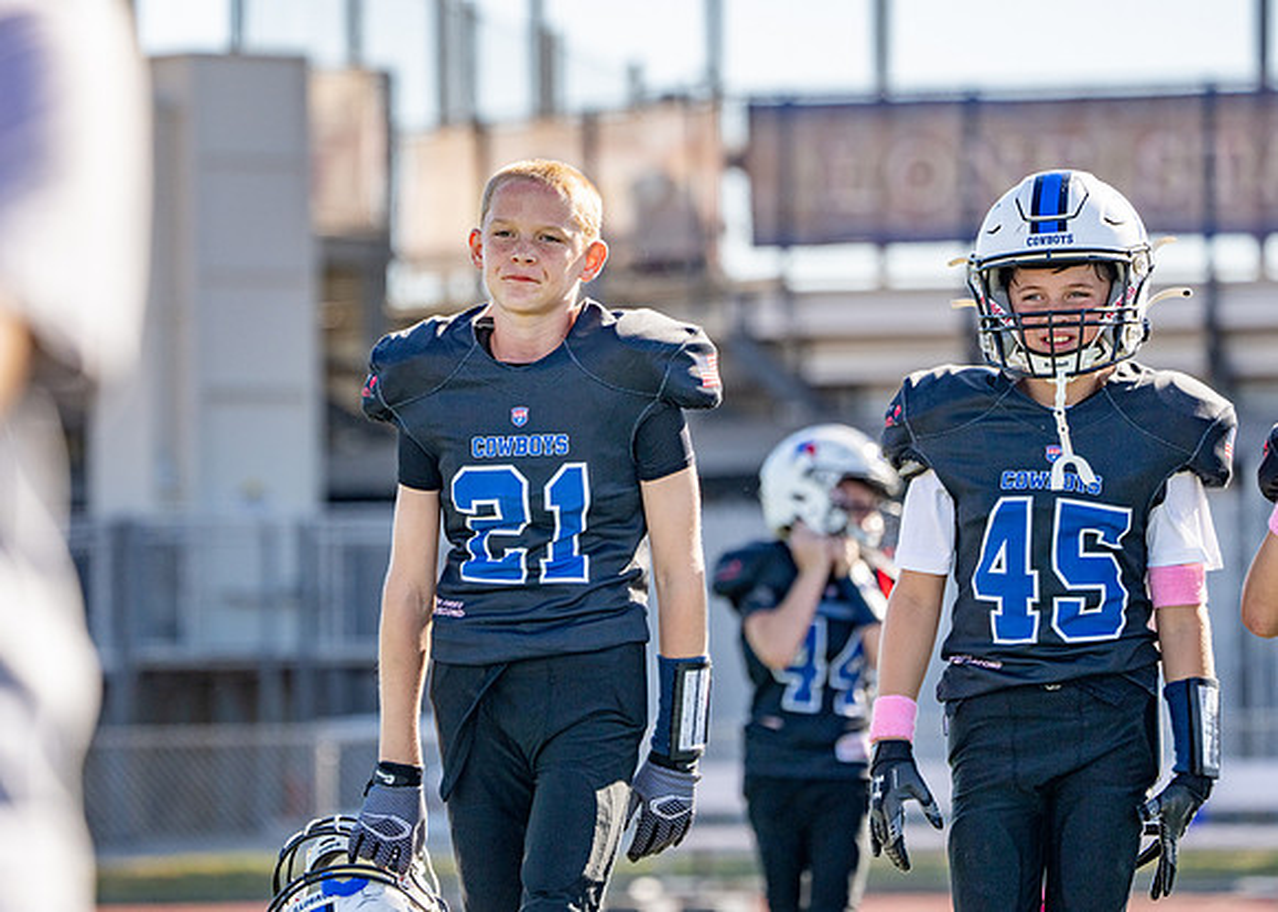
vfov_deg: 5.1
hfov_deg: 7.1
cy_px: 426
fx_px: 10258
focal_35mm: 283
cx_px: 583
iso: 320
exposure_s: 1/1600
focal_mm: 247
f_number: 5.6
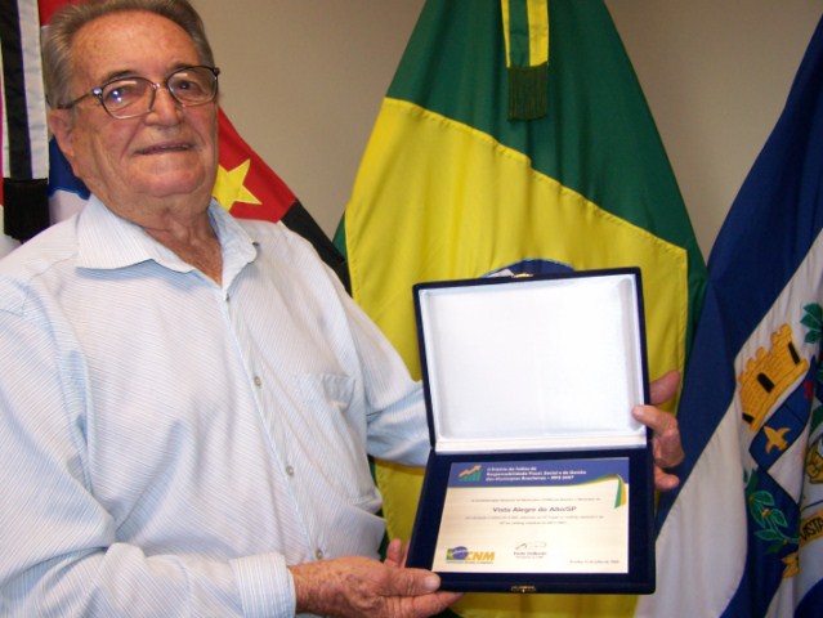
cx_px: 412
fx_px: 904
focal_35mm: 38
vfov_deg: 37.8
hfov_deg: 49.0
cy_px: 309
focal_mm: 6.3
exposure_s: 1/80
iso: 160
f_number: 2.8
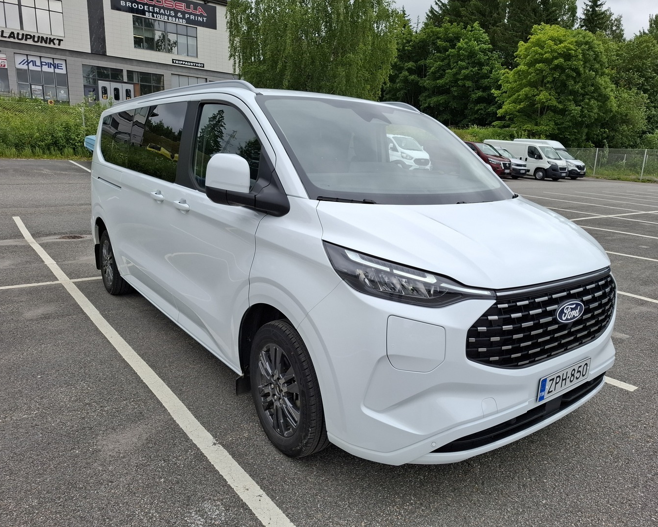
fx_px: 467
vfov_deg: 58.8
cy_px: 264
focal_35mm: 24
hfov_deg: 70.2
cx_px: 345
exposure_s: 1/1312
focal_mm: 5.54
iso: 50
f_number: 1.8
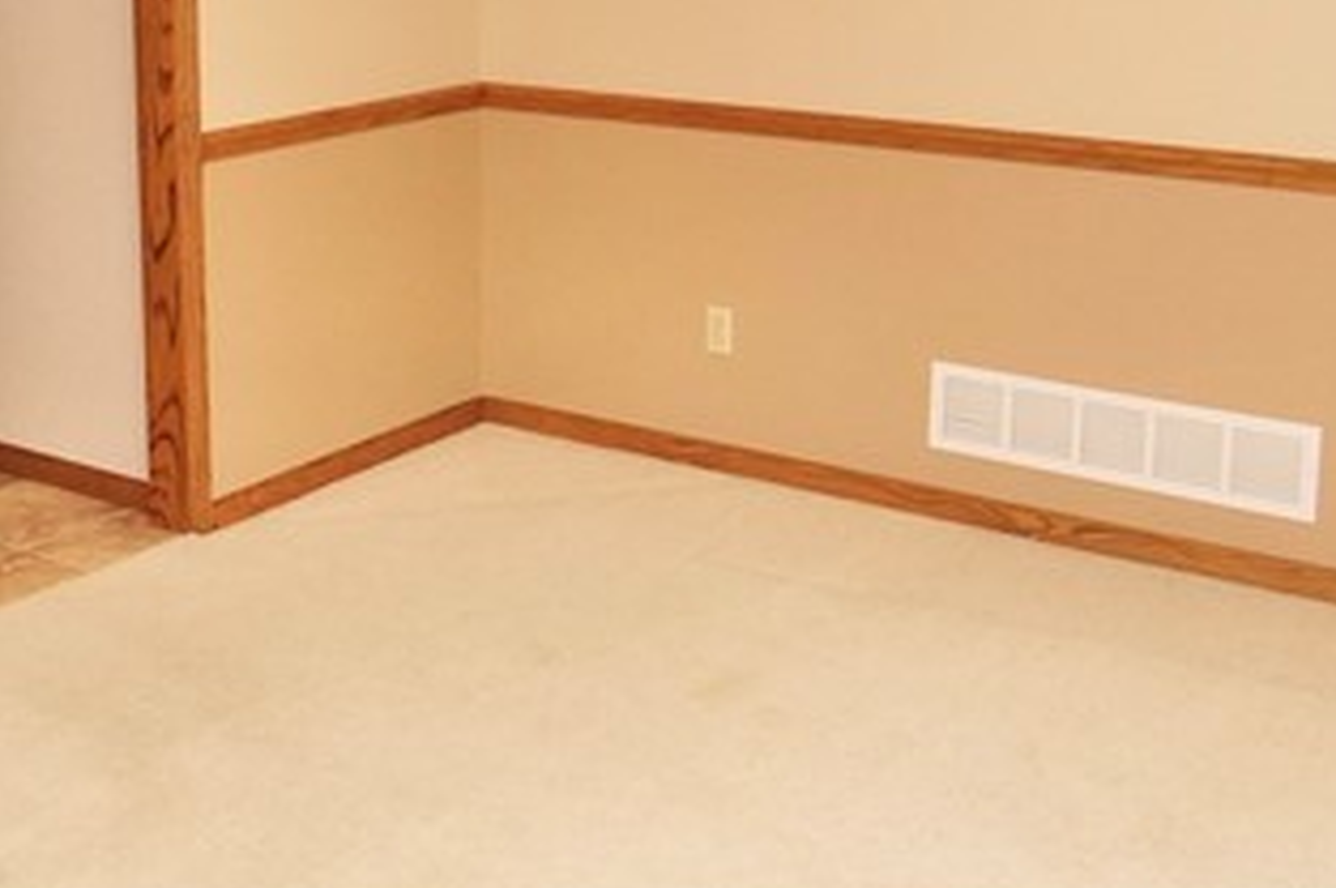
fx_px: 1928
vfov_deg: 25.5
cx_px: 465
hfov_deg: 37.9
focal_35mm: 52
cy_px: 171
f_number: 3.5
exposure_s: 1/160
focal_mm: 10
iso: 800
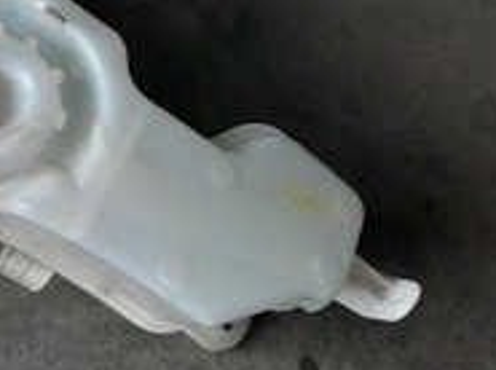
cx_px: -303
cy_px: 82
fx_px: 1287
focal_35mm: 90
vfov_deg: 16.3
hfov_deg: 18.6
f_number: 1.8
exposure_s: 1/50
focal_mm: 3.98
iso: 50
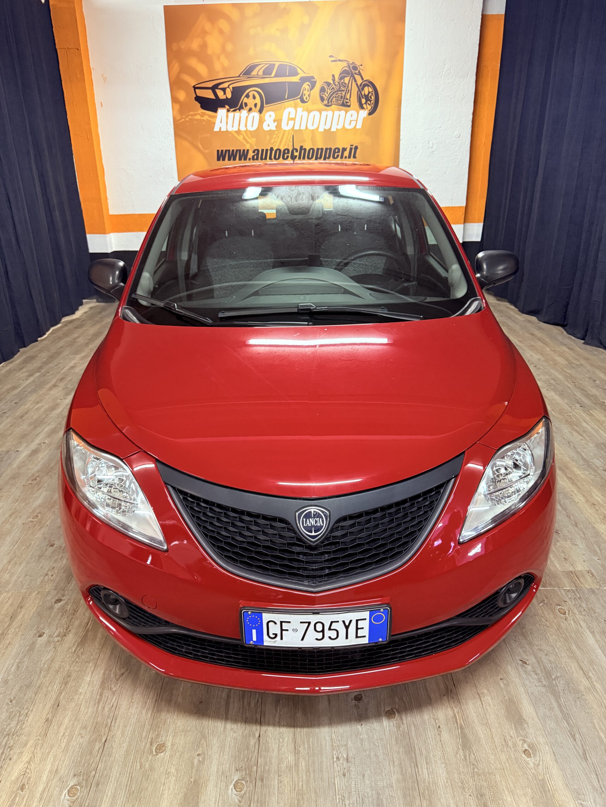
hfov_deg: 56.8
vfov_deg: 71.6
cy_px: 404
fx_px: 560
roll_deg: +0.6
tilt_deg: -22.1
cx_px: 303
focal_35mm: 24
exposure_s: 1/50
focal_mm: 6.76
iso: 500
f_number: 1.78
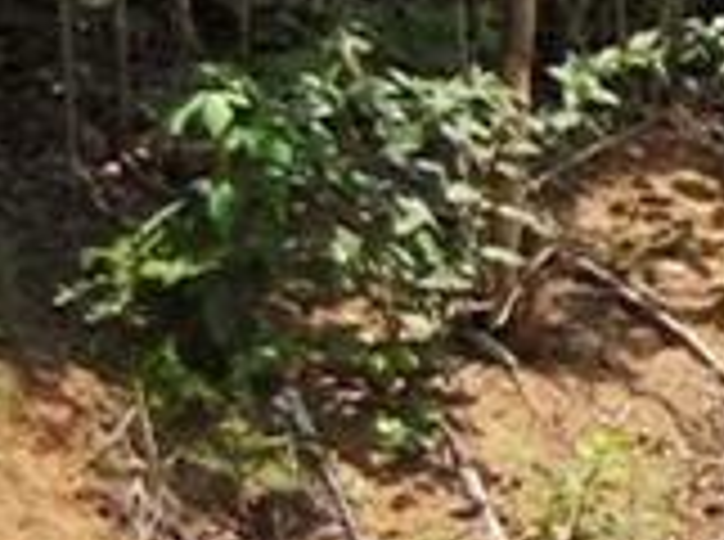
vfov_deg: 9.3
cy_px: 97
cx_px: 2141
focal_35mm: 159
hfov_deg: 9.7
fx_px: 3318
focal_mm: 4.5
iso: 100
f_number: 3.5
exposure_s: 1/1000
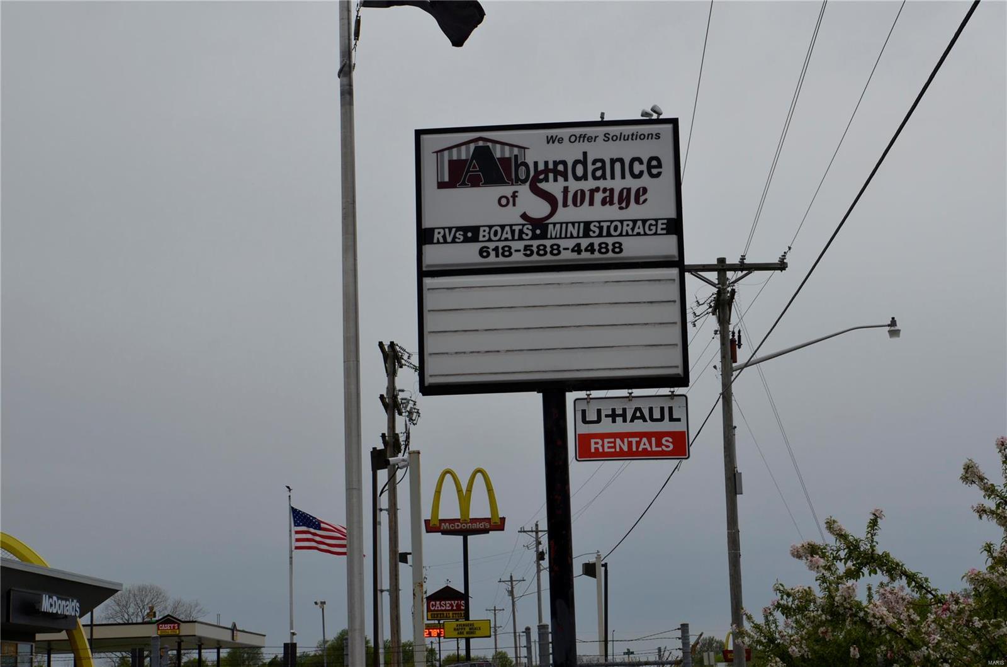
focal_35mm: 72
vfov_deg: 18.8
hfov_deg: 28.1
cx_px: 504
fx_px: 2009
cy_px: 334
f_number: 9
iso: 400
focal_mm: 48
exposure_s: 1/320
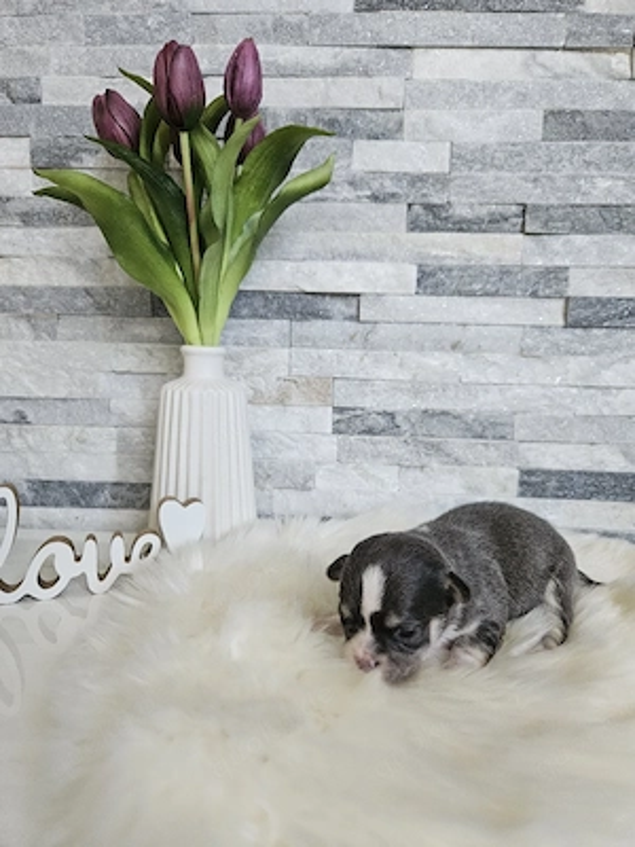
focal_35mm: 23
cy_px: 424
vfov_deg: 73.9
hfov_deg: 58.9
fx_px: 563
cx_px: 318
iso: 800
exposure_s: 1/100
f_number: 1.8
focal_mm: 5.4
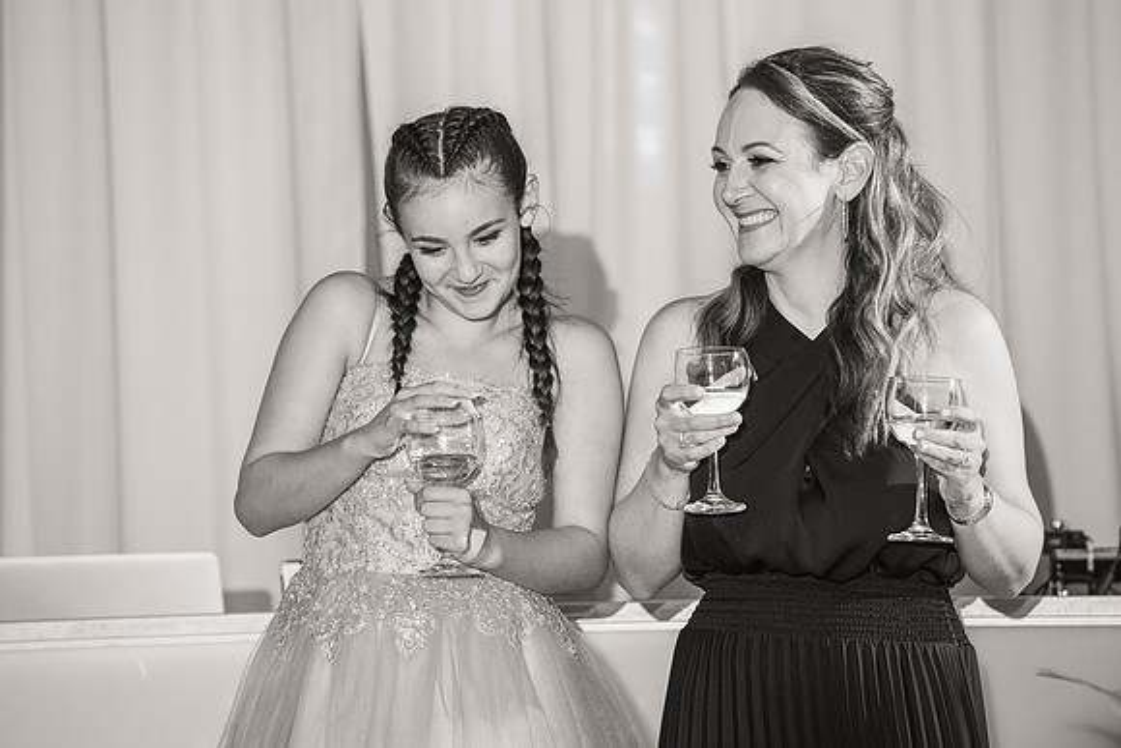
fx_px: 6484
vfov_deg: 6.6
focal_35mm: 208
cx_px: 538
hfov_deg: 9.9
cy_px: 359
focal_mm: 200
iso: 1600
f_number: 4.5
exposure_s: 1/125
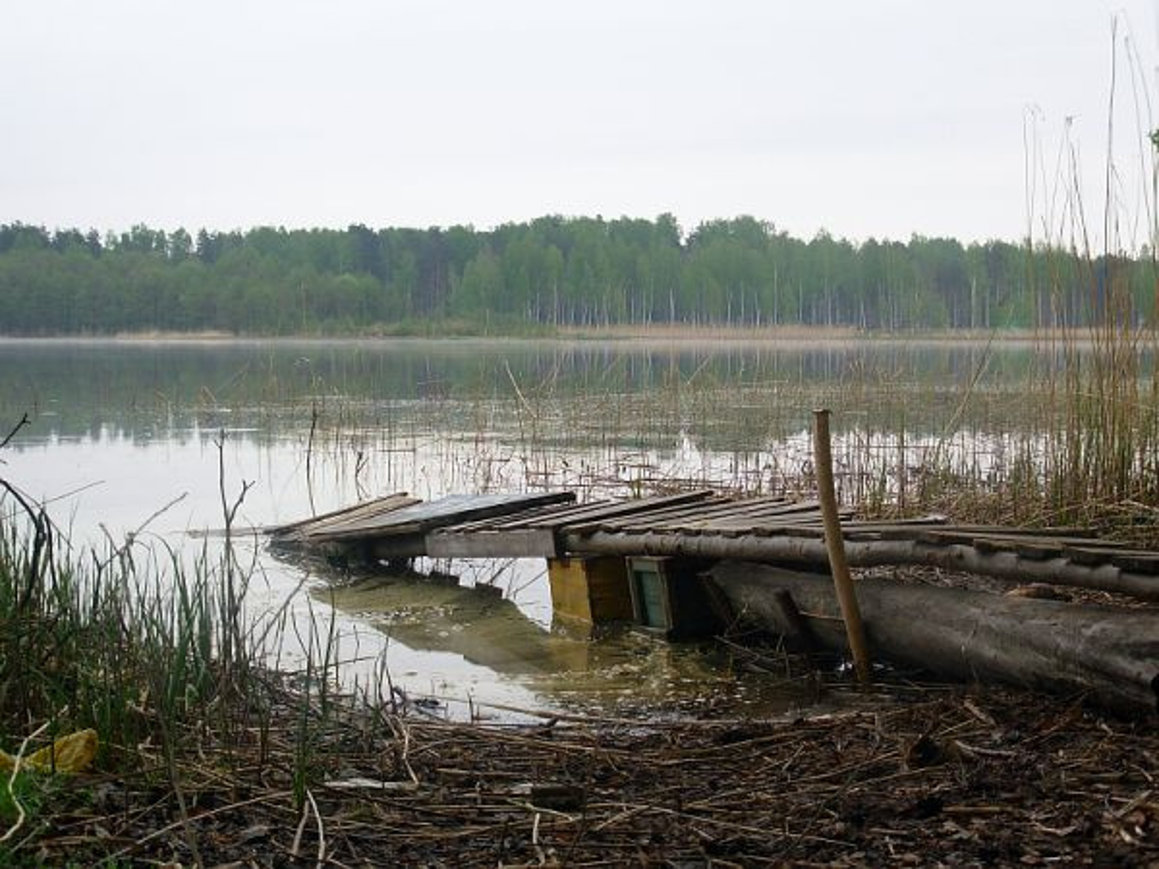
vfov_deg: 21.0
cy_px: 434
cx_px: 580
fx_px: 2344
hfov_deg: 27.8
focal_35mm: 70
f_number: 3.5
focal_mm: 11.5
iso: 50
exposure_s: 1/78.3
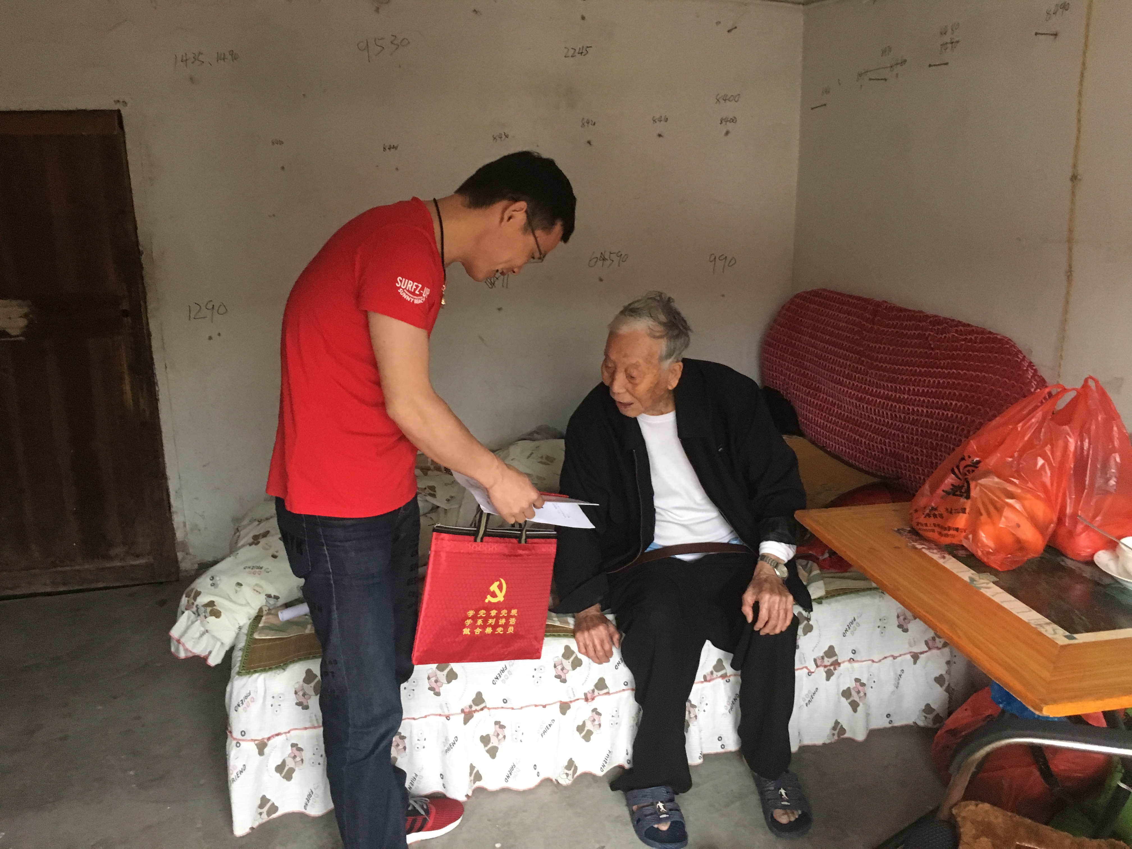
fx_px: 948
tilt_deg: -14.1
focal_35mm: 29
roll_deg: +1.5
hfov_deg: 61.7
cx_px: 566
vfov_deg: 48.2
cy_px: 424
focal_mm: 4.15
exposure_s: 1/17
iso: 250
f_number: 2.2
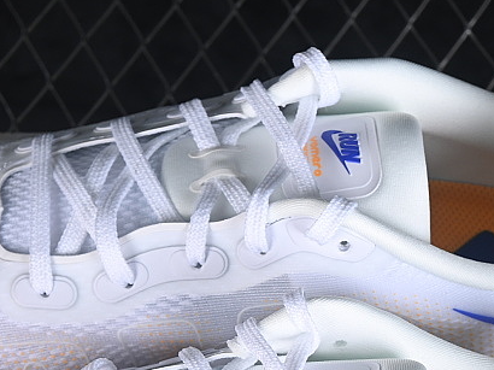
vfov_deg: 7.7
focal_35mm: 190
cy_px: 428
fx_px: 2710
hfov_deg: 10.4
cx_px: 198
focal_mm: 50
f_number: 7.1
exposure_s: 1/80
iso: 160
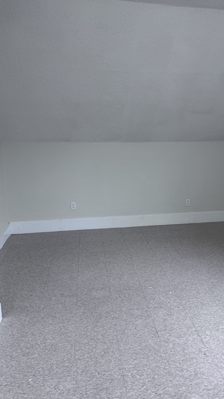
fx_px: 285
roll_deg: -0.1
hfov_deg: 42.4
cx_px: 145
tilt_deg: -13.0
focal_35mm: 27
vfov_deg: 69.9
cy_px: 196
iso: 125
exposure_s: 1/60
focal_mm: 6.76
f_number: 1.78
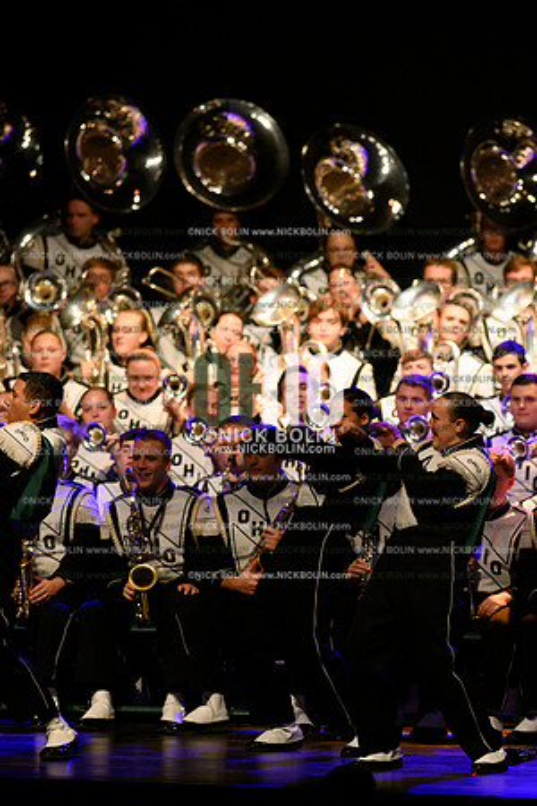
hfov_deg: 4.6
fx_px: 6712
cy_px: 403
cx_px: 268
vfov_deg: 6.9
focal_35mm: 300
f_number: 4
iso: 6400
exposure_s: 1/500
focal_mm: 300
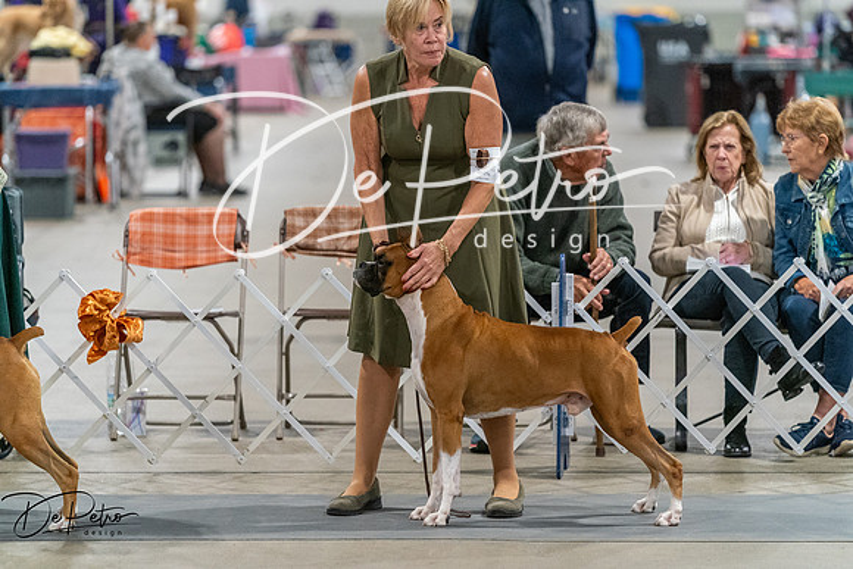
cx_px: 426
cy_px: 284
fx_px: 4740
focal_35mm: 200
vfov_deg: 6.9
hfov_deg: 10.3
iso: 6400
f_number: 3.5
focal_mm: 200
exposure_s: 1/250
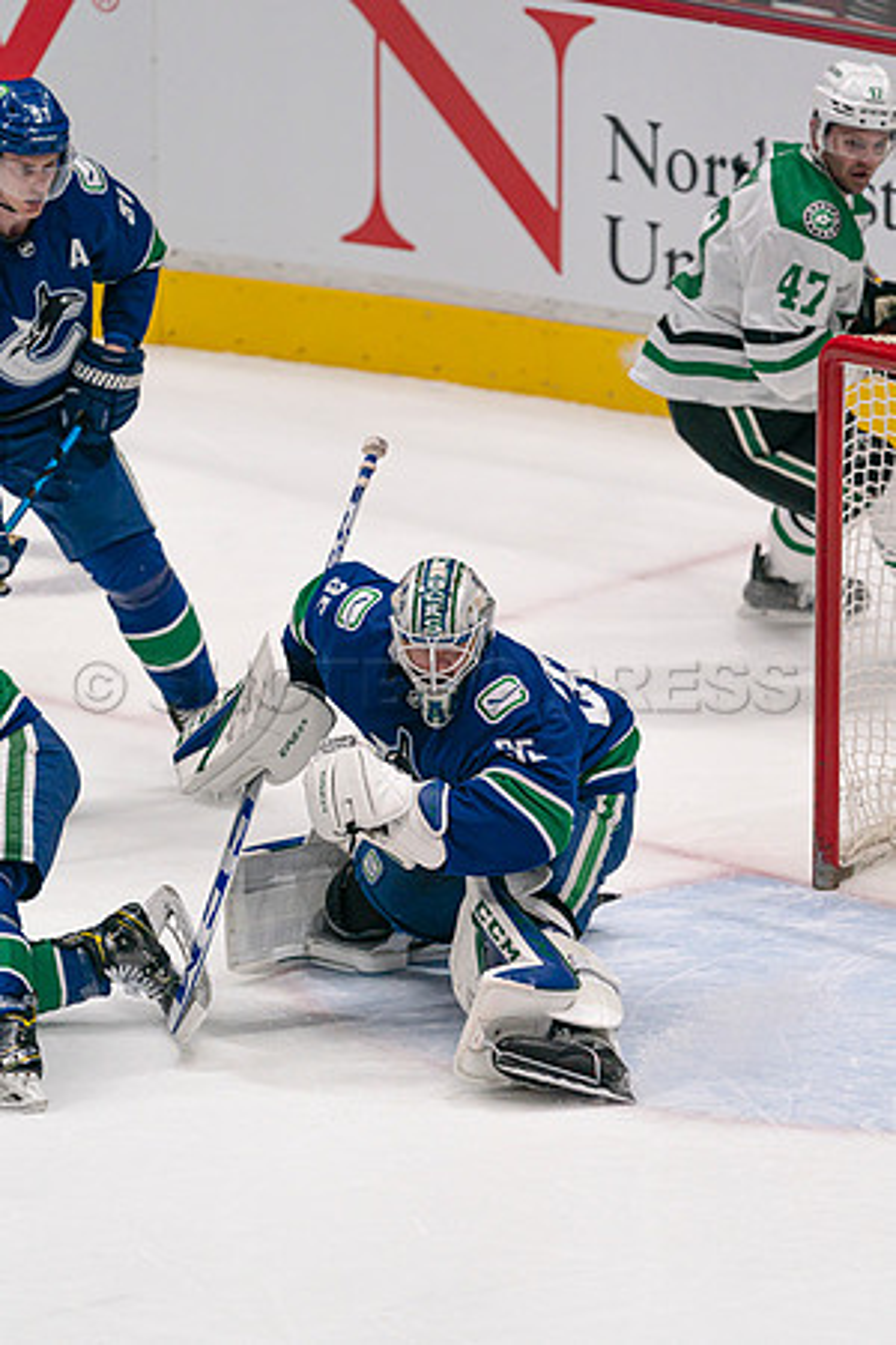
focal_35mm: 600
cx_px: 448
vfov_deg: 3.4
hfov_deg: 2.3
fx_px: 22398
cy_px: 672
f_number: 4
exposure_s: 1/3200
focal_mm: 600
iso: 2500
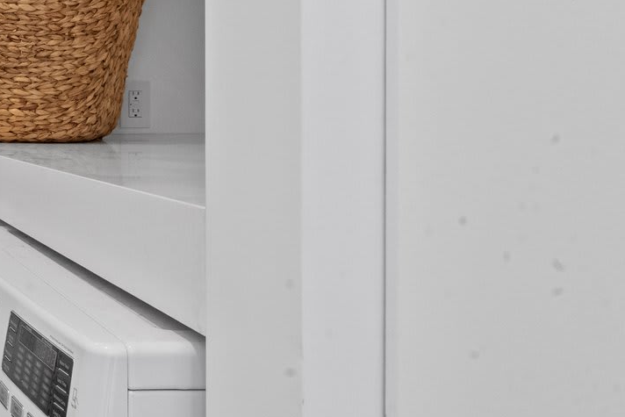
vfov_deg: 28.8
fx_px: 799
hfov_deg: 32.0
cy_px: 106
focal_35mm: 46
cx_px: -195
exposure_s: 1/20
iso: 12800
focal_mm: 16
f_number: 16
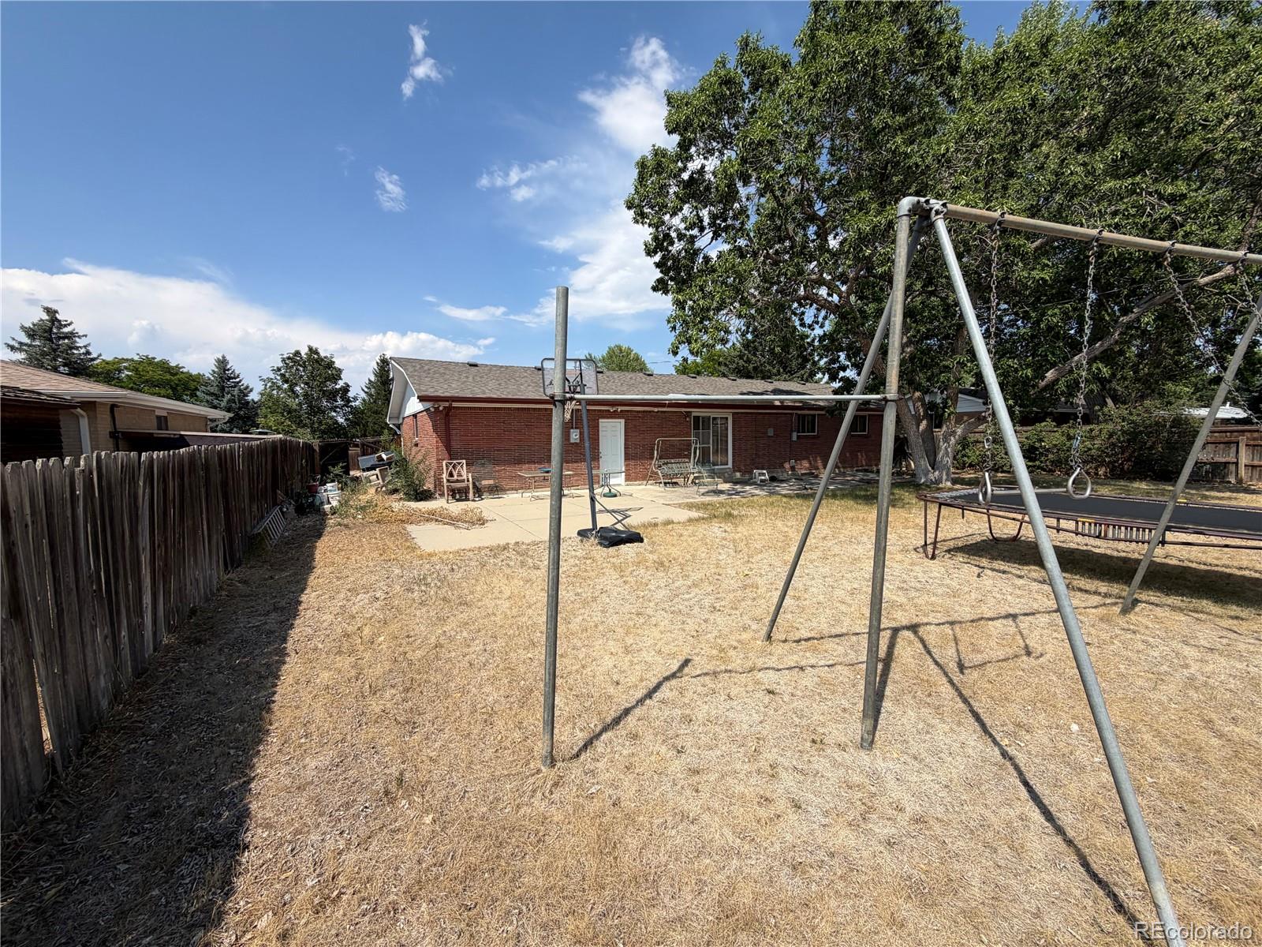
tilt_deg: -3.9
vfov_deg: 85.7
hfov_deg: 102.1
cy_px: 474
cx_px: 631
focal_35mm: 14
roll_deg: +1.4
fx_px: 510
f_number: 2.2
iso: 20
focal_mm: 2.22
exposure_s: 1/970
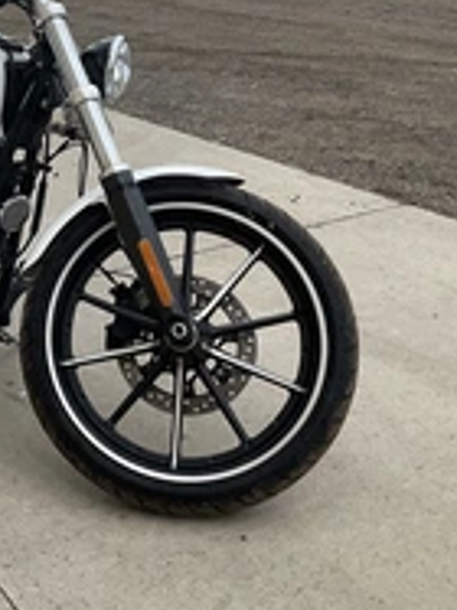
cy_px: 130
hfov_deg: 22.6
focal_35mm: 62
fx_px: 1093
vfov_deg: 30.5
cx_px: -13
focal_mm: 3
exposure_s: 1/241
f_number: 1.8
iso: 25
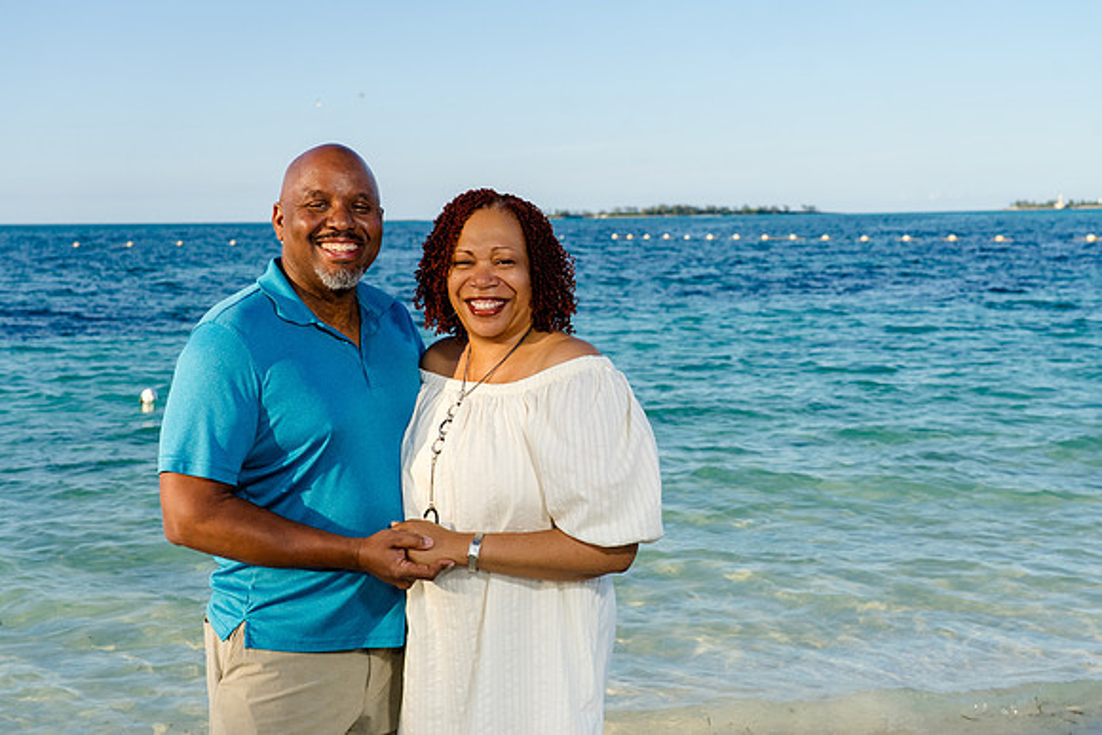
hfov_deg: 42.7
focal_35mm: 46
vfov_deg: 29.3
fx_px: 1408
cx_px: 551
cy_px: 368
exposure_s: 1/250
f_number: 5.6
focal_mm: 46
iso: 100
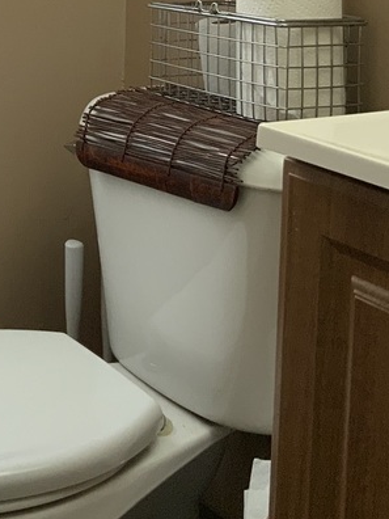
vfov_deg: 22.8
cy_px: -93
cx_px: -94
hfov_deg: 17.7
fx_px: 1184
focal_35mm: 79
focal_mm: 3
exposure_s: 1/60
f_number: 1.8
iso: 50
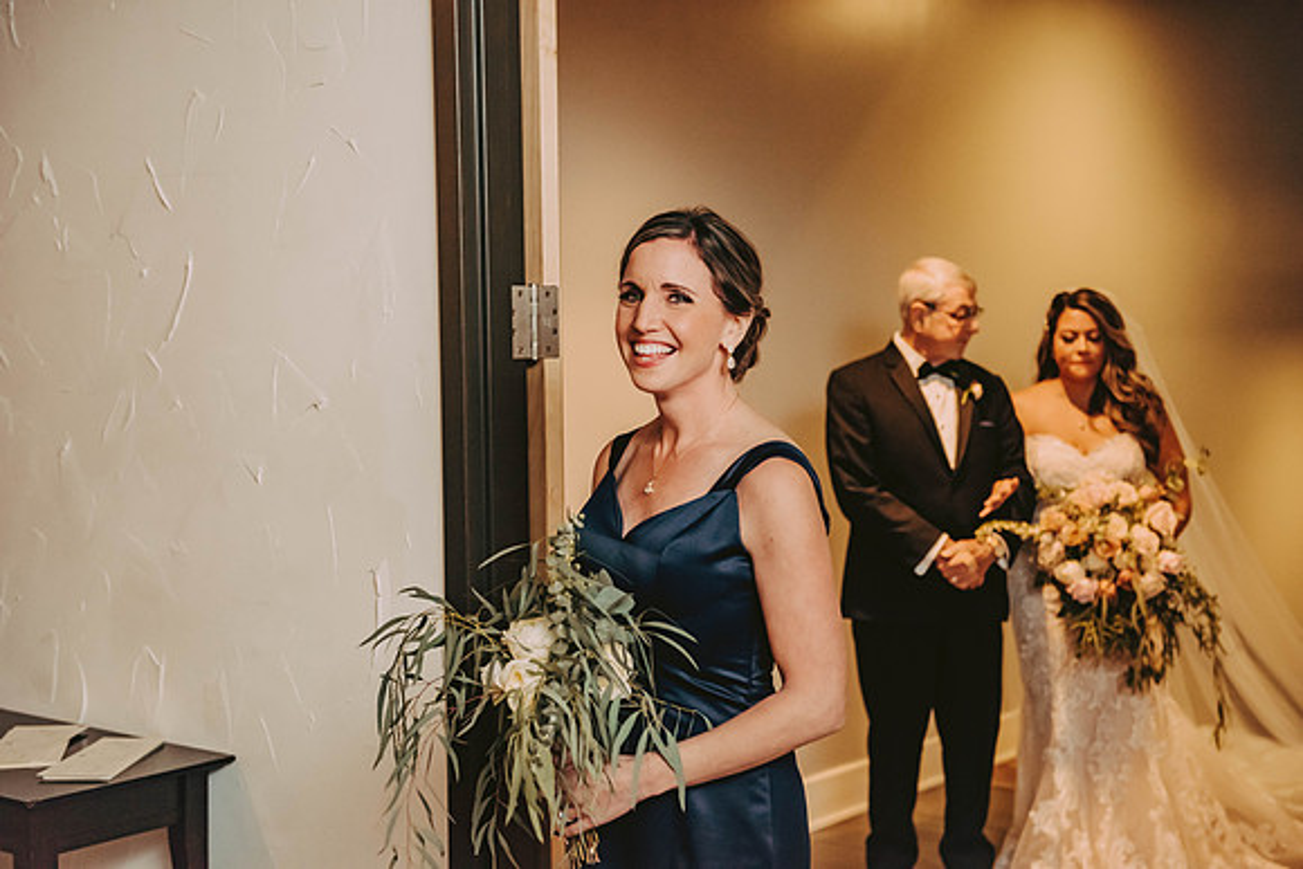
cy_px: 434
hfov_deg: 35.6
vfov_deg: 24.2
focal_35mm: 56
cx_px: 652
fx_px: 2028
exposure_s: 1/250
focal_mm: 56
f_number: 3.2
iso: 2000
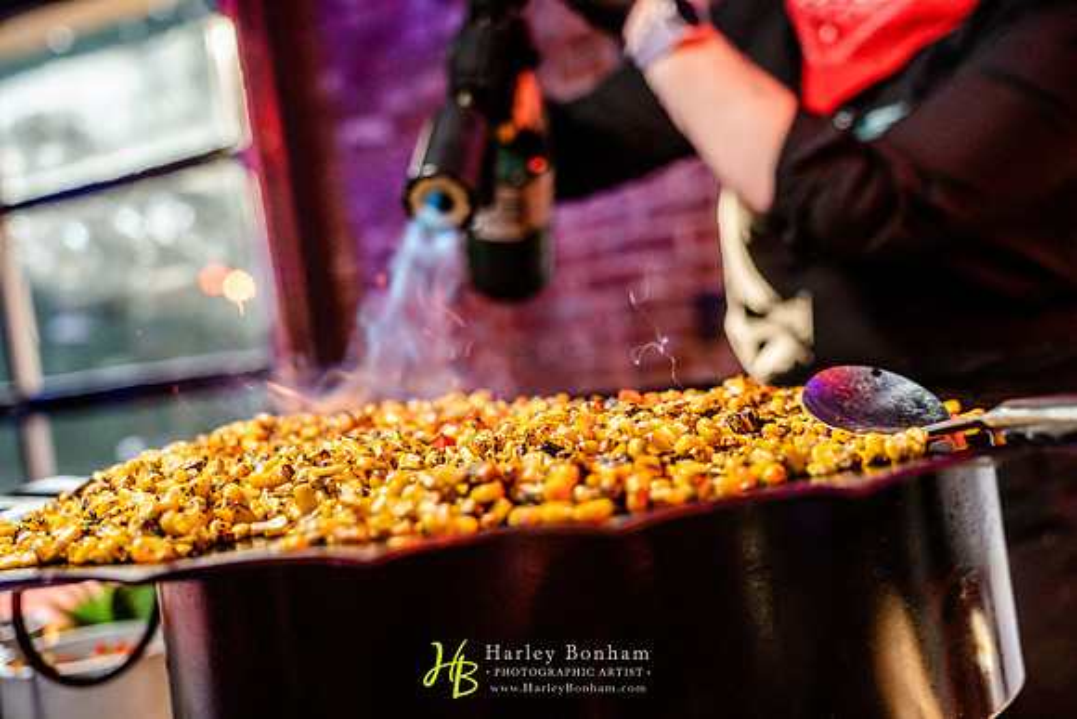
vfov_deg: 28.7
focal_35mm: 47
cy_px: 360
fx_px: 1406
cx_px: 538
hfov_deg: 41.9
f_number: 4
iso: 1600
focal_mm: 47
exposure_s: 1/250
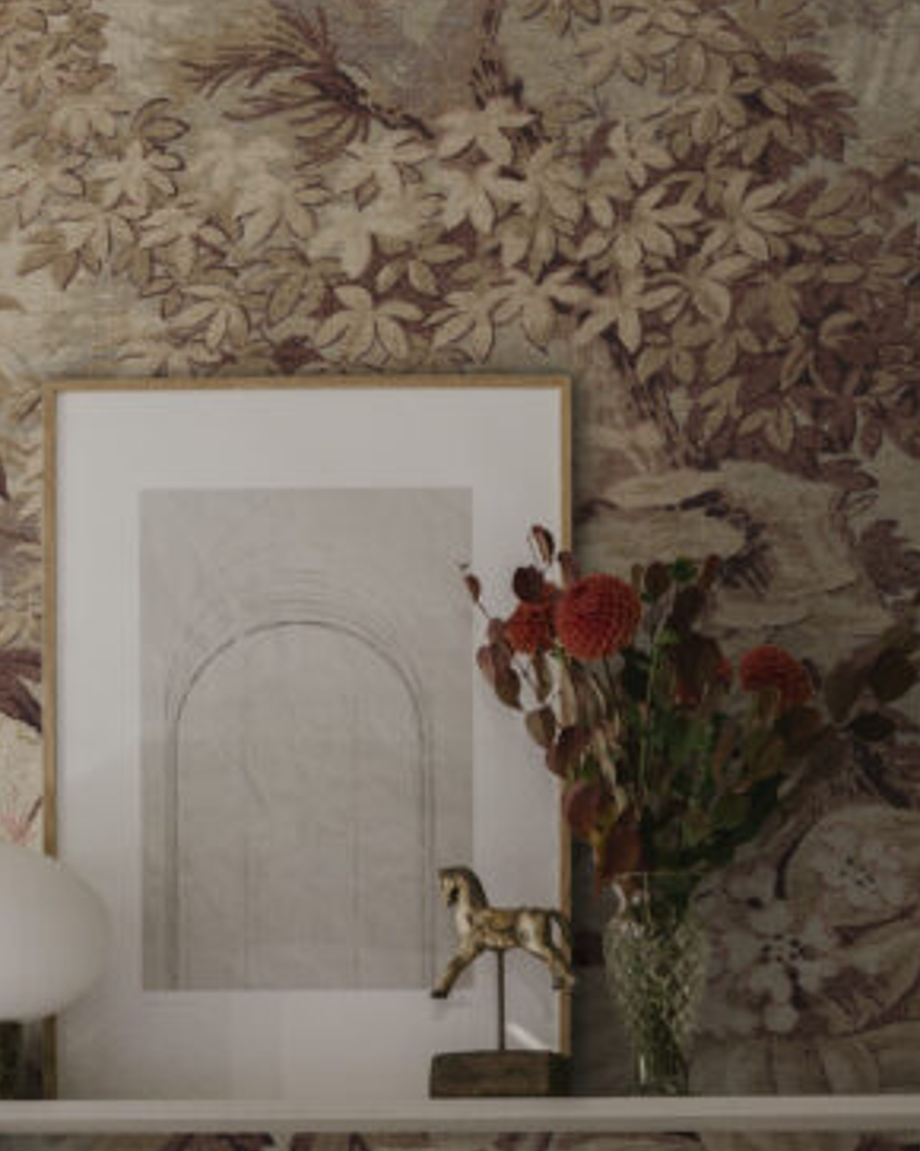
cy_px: 1627
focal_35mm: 136
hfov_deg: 11.3
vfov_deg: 13.5
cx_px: 365
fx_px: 4633
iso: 1000
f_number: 3.2
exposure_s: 1/100
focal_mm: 50
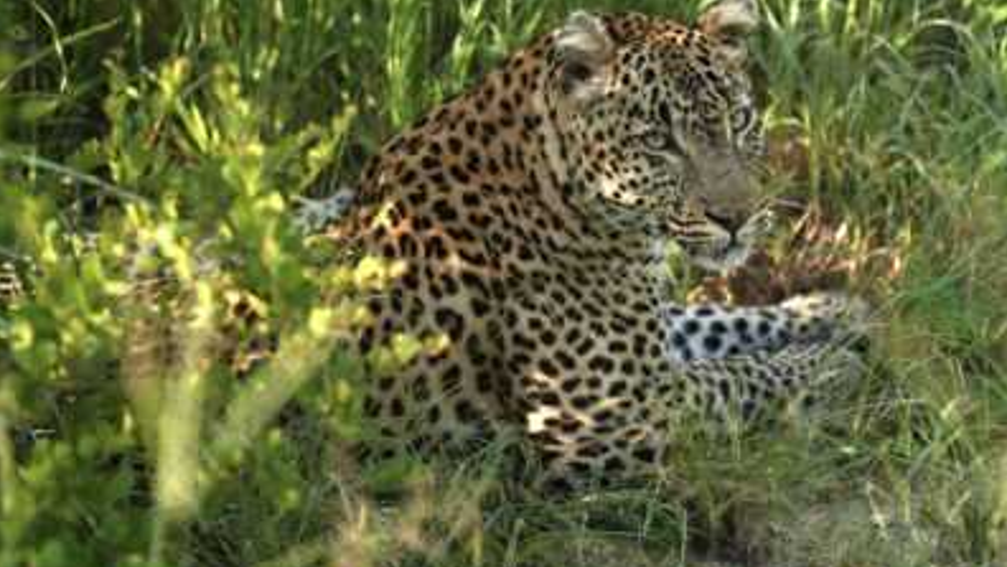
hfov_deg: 11.8
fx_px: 4888
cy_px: 250
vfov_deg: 6.6
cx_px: 504
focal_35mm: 183
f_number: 3.5
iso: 160
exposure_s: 1/500
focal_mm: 173
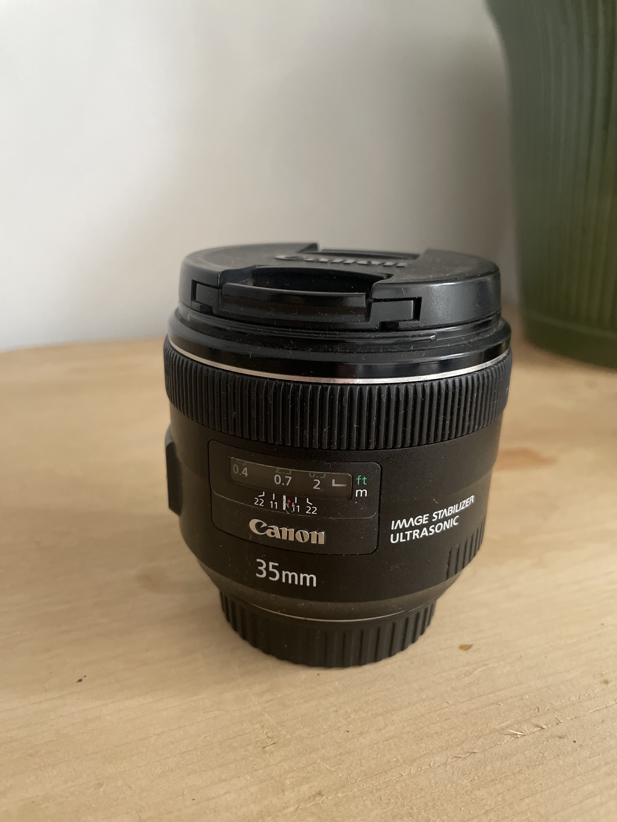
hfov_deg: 53.1
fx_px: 618
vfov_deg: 67.3
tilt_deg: -19.8
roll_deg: -2.0
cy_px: 411
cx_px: 308
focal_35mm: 26
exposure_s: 1/60
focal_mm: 4.2
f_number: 1.6
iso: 500
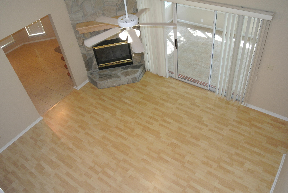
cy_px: 96
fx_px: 232
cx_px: 144
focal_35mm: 29
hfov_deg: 63.6
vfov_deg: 45.1
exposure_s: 1/60
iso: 360
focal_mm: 11
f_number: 3.5
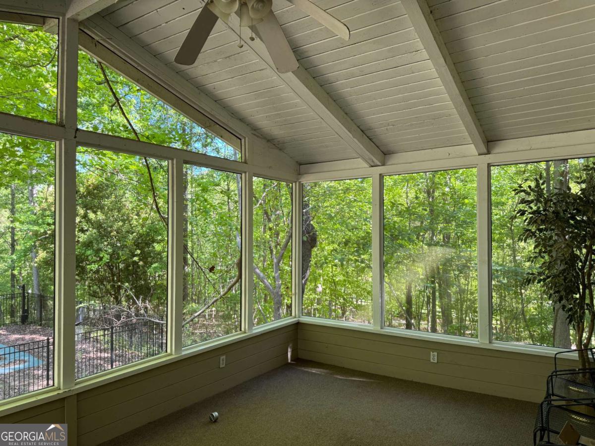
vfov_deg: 56.8
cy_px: 223
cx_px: 298
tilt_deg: +0.9
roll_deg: +0.3
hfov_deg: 71.6
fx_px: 413
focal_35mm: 24
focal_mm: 6.76
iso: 100
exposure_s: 1/121
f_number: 1.78
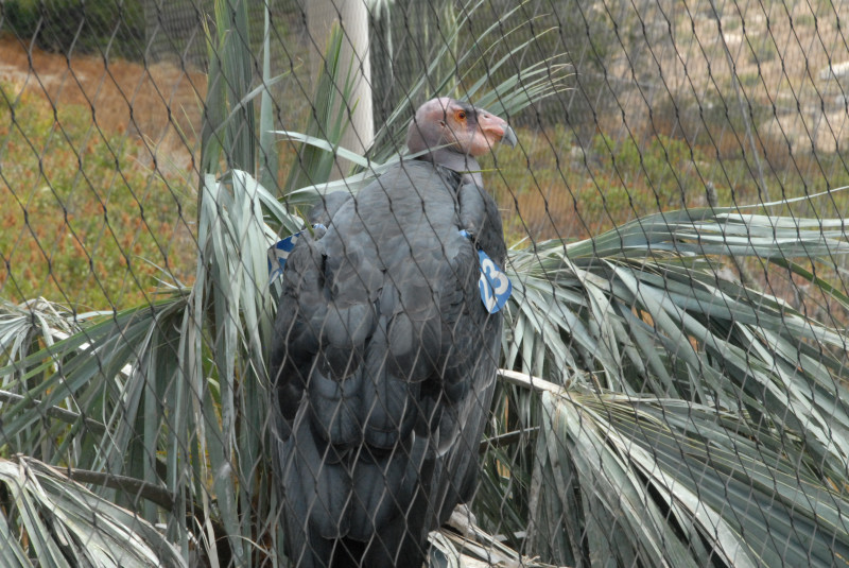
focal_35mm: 195
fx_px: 4603
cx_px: 424
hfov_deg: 10.5
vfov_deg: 7.1
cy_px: 284
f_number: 22
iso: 1100
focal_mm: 130
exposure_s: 1/125
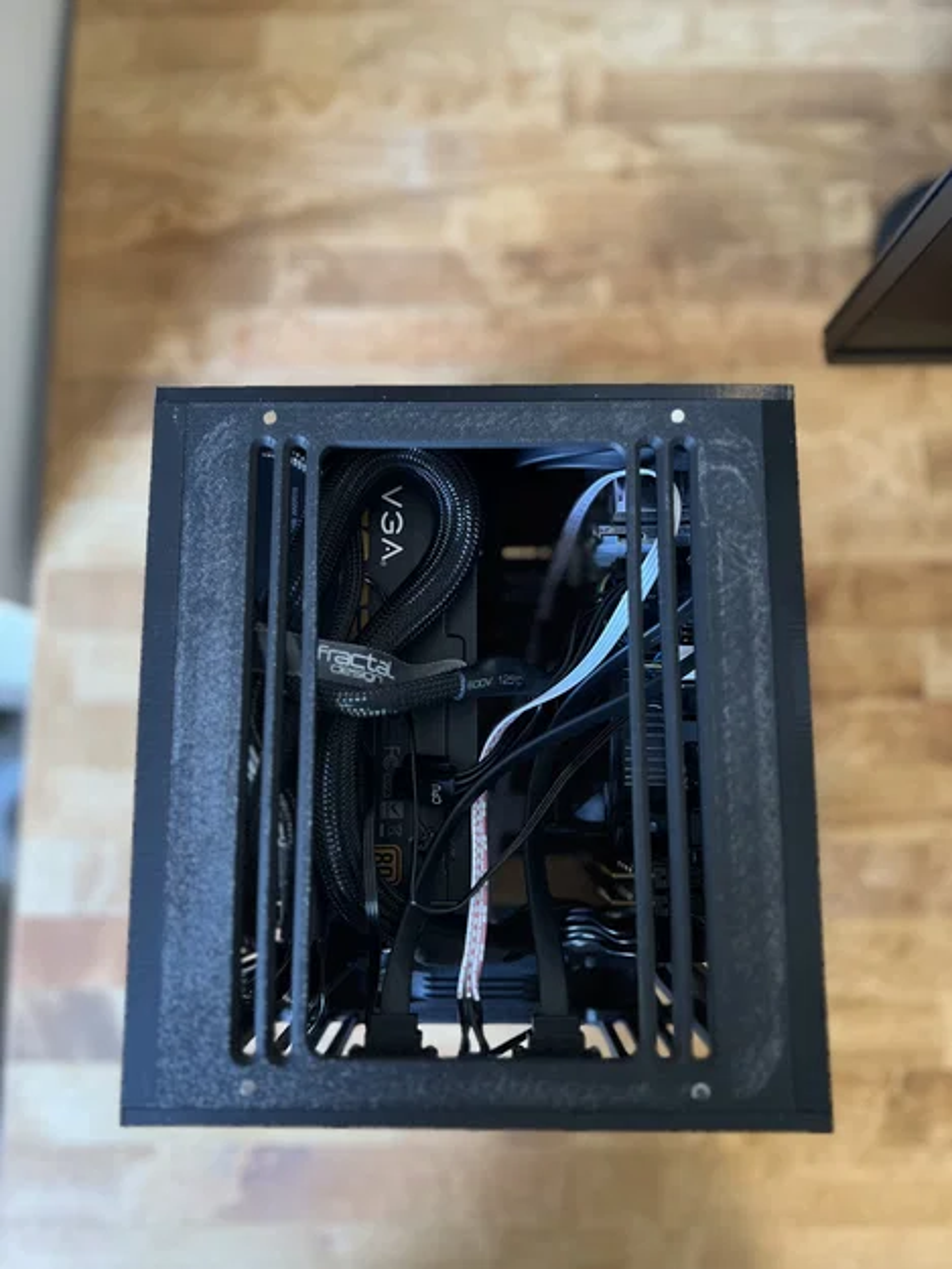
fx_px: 953
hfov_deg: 53.1
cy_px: 634
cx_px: 476
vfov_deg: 67.3
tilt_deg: -81.0
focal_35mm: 26
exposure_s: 1/60
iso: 500
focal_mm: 5.7
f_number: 1.5
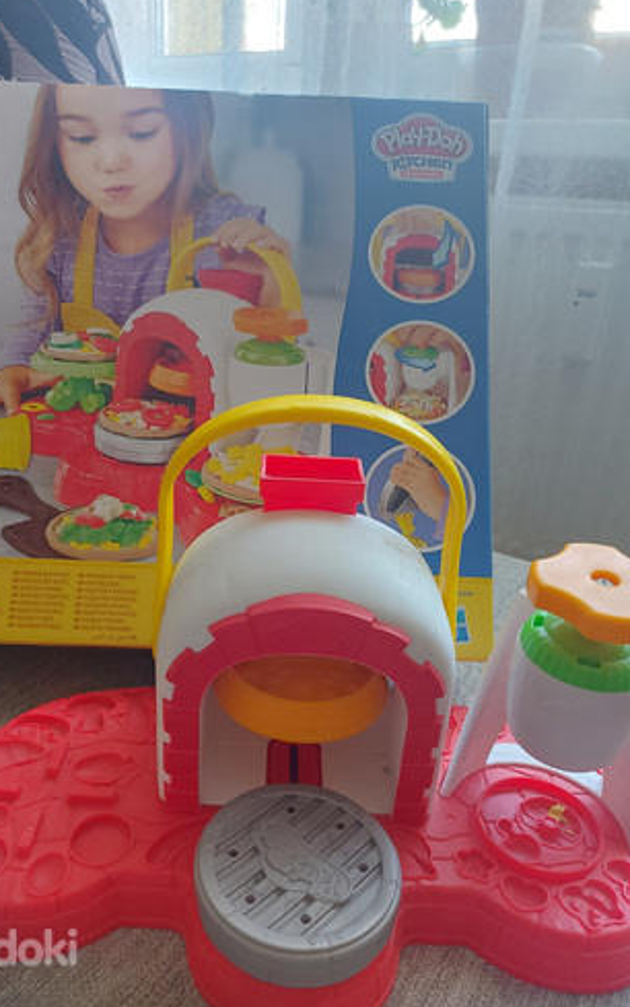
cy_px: 505
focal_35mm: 26
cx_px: 258
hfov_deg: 47.4
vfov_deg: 70.4
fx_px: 714
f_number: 1.8
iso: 200
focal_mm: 5.23
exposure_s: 1/50
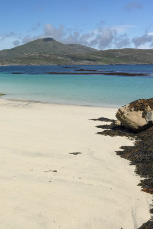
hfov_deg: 30.7
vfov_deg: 47.4
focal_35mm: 41
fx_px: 261
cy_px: 115
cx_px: 7
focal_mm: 4.15
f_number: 2.2
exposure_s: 1/3300
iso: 32
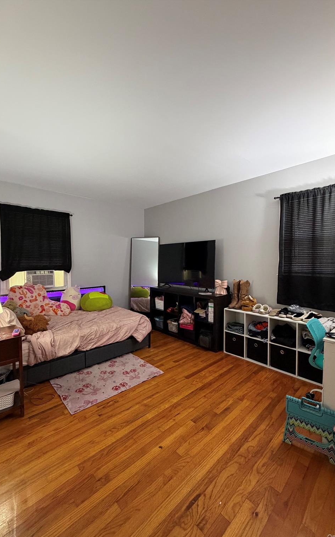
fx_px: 219
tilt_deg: -2.3
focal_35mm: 15
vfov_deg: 101.5
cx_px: 165
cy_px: 270
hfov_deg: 74.8
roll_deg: -0.2
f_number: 2.2
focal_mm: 2.22
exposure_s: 1/60
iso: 500
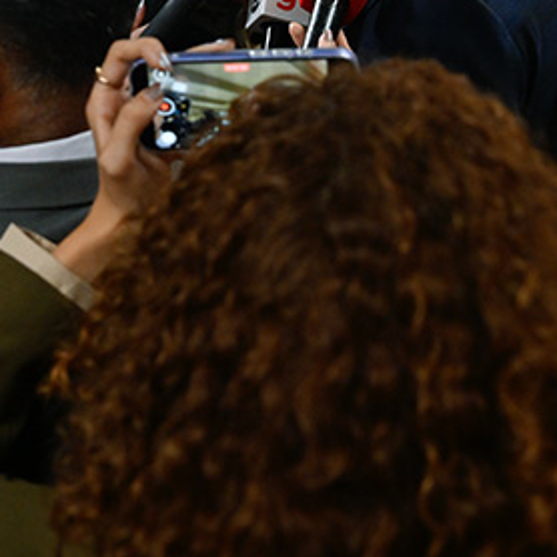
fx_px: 1147
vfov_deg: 25.9
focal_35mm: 63
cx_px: 204
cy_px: 4
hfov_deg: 27.2
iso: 3200
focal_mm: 24
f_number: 2.8
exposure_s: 1/800
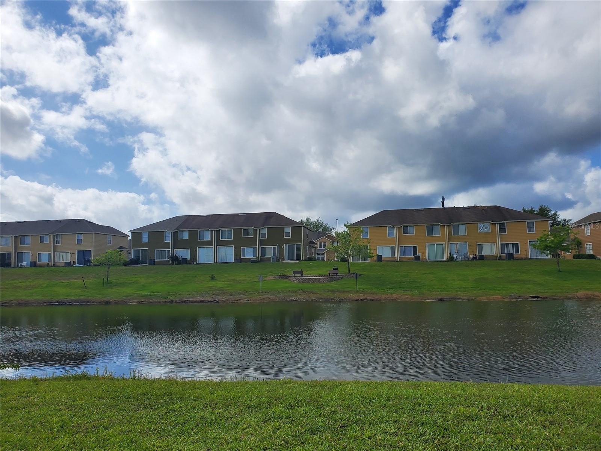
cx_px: 300
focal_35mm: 26
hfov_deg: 67.3
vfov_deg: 53.1
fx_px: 451
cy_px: 226
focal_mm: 4.3
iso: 50
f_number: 2.4
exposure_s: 1/3418
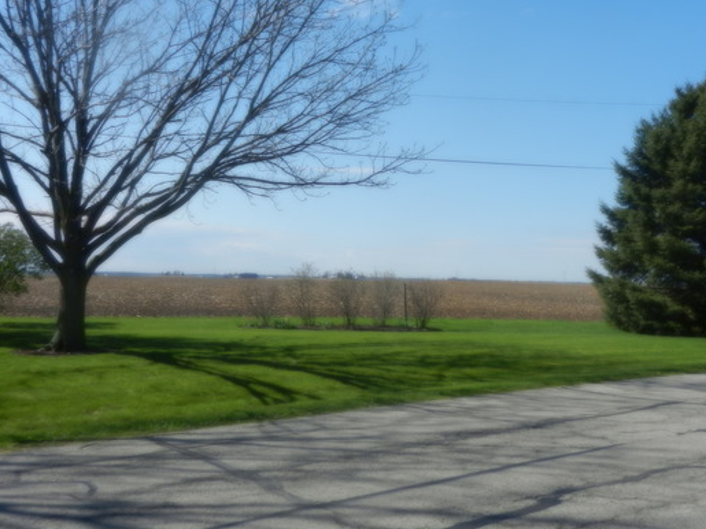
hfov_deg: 45.8
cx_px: 377
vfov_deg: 35.0
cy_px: 221
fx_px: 836
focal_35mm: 41
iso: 160
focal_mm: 5.9
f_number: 3.8
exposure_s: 1/1600
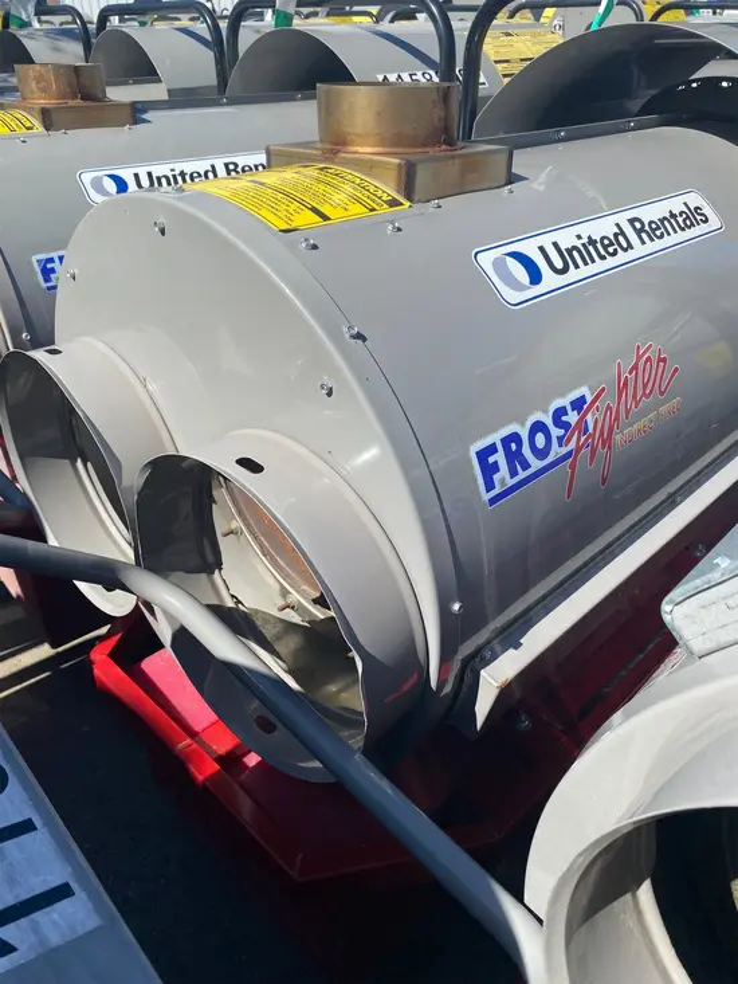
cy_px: 492
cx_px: 369
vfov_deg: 67.3
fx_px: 739
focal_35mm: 26
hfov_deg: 53.1
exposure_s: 1/2571
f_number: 1.8
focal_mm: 4.25
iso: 32
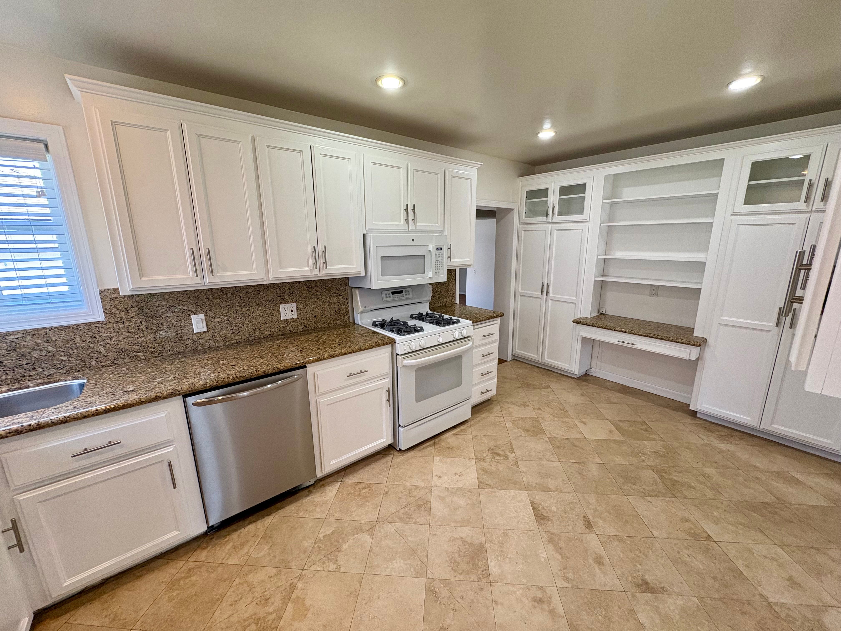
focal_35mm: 14
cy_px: 316
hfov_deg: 102.1
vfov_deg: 85.7
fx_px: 340
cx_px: 420
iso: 160
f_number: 2.2
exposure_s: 1/120
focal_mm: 2.22
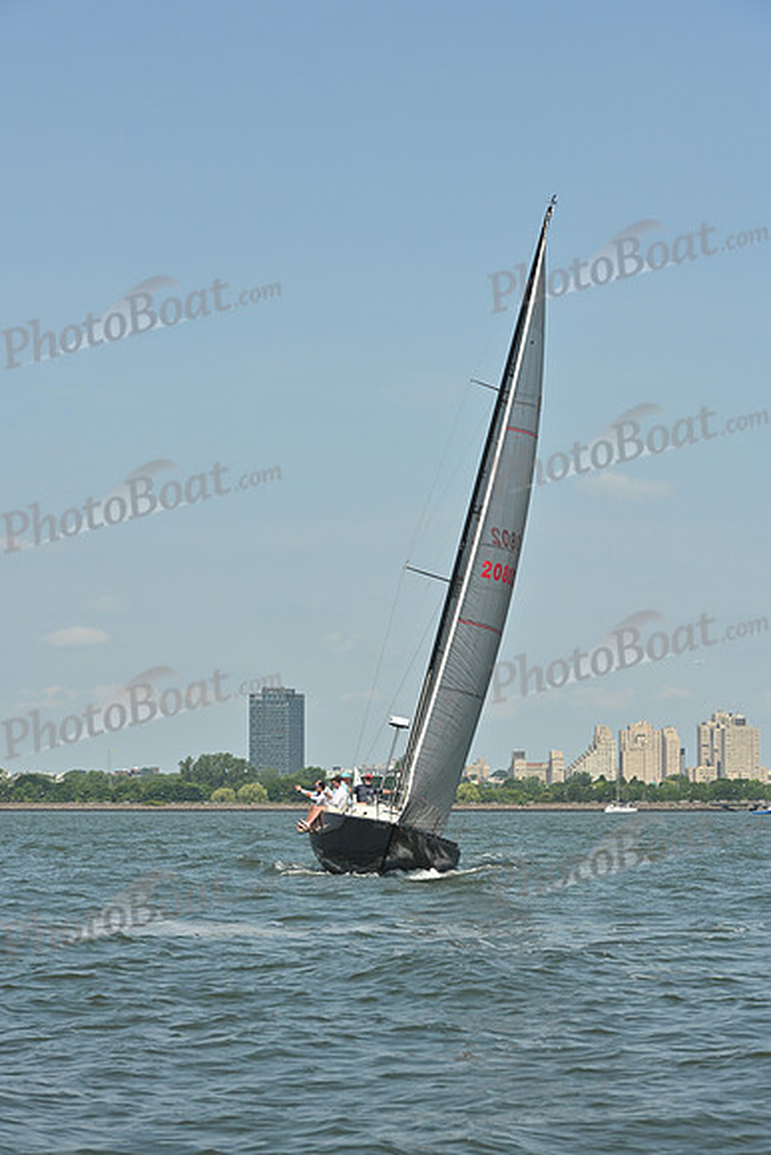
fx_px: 3275
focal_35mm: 102
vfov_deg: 20.0
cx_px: 386
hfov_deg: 13.4
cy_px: 578
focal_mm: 102
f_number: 9
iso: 320
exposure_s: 1/1250
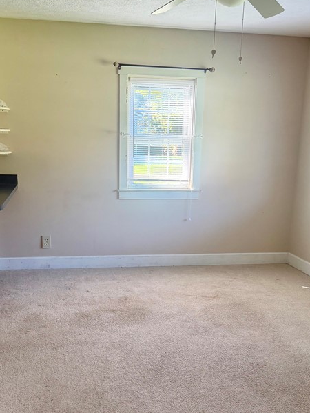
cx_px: 154
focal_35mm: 41
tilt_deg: -13.5
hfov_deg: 35.2
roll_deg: -1.2
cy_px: 254
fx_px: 489
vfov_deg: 45.4
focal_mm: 6.76
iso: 200
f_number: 1.78
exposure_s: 1/140
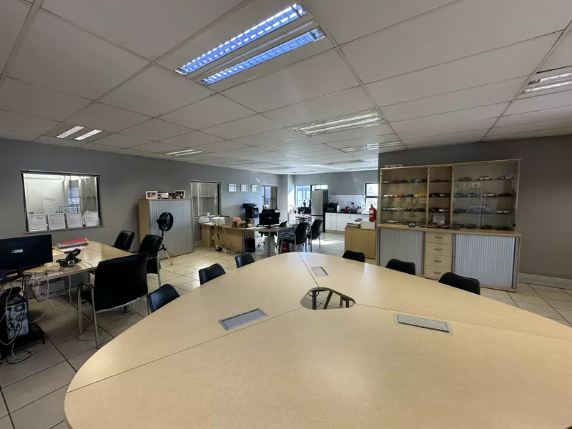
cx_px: 286
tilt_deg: -4.5
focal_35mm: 14
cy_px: 214
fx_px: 231
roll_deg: +1.1
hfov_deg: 102.1
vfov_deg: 85.7
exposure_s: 1/100
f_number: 2.2
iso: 125
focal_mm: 2.22
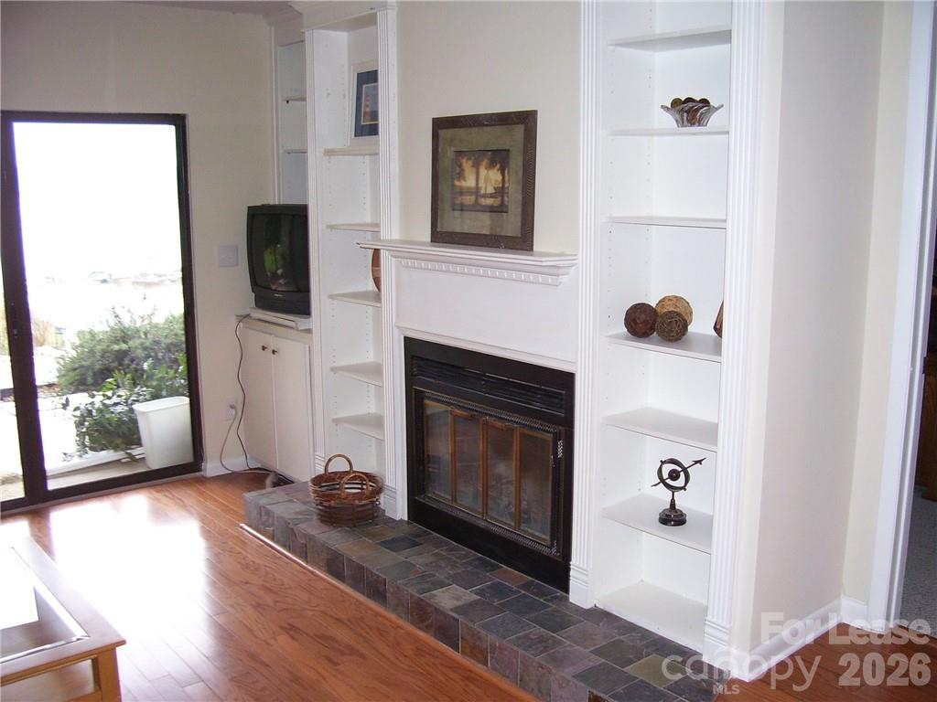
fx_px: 920
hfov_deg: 54.0
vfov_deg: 41.8
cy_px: 351
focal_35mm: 34
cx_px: 468
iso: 125
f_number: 2.7
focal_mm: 5.6
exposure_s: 1/60
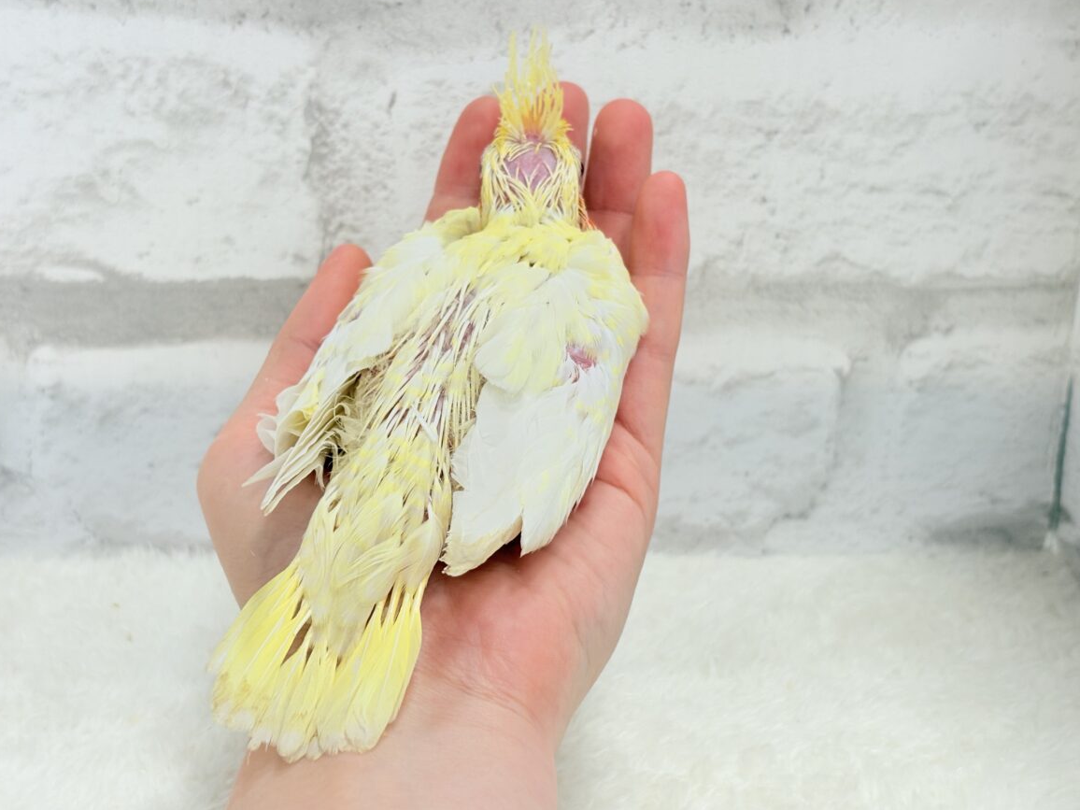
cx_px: 534
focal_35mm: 54
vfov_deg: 27.0
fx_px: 1685
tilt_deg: -18.8
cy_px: 395
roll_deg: +0.1
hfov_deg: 35.5
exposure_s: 1/50
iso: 32
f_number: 1.6
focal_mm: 5.96
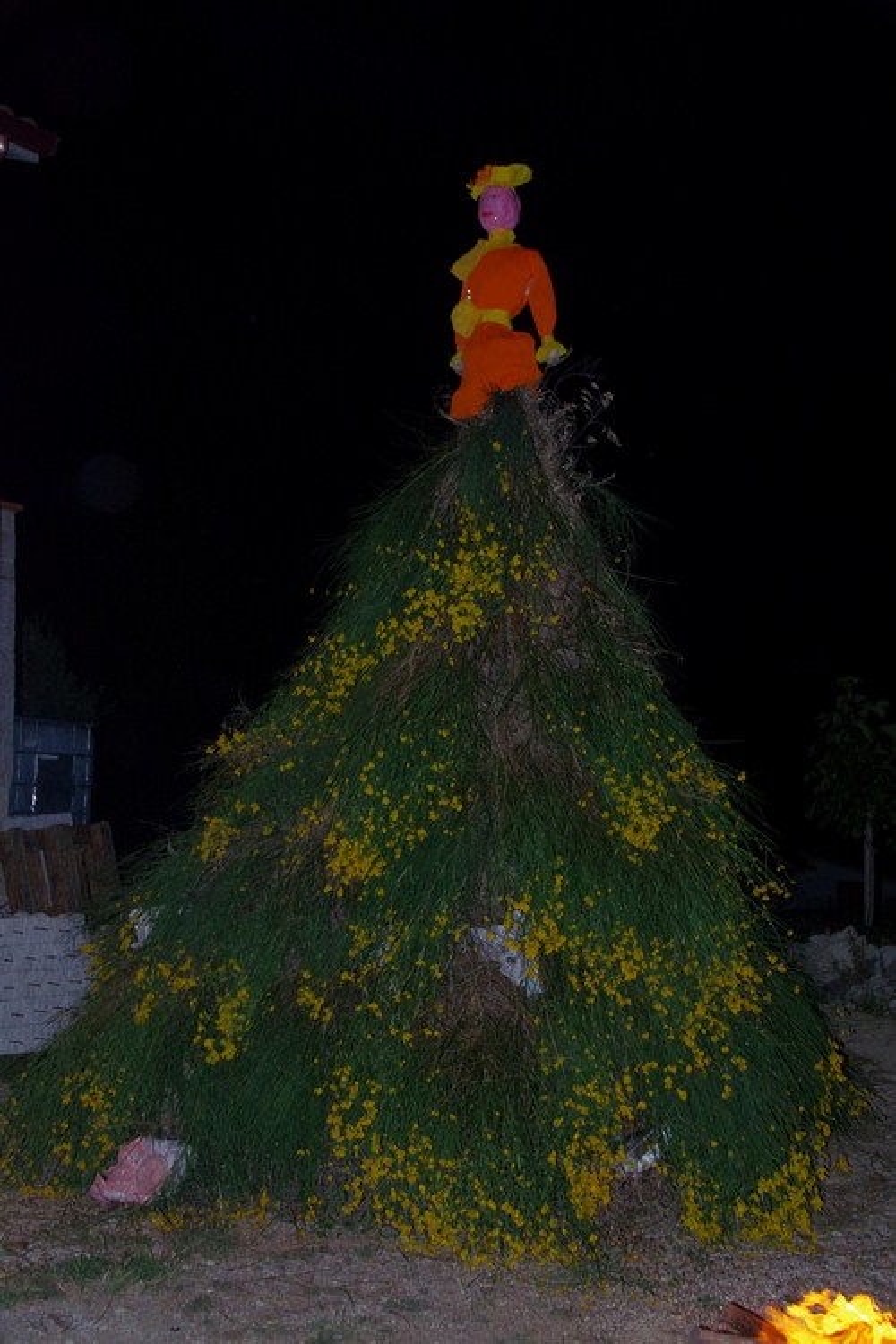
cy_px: 672
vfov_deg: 35.9
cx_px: 448
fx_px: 2072
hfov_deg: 24.4
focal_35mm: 56
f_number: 6.3
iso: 1600
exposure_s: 1/60
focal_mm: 37
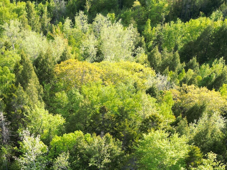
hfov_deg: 28.5
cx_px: 55
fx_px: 439
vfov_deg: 19.9
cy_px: 228
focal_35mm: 67
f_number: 1.7
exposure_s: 1/640
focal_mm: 6.72
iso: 100
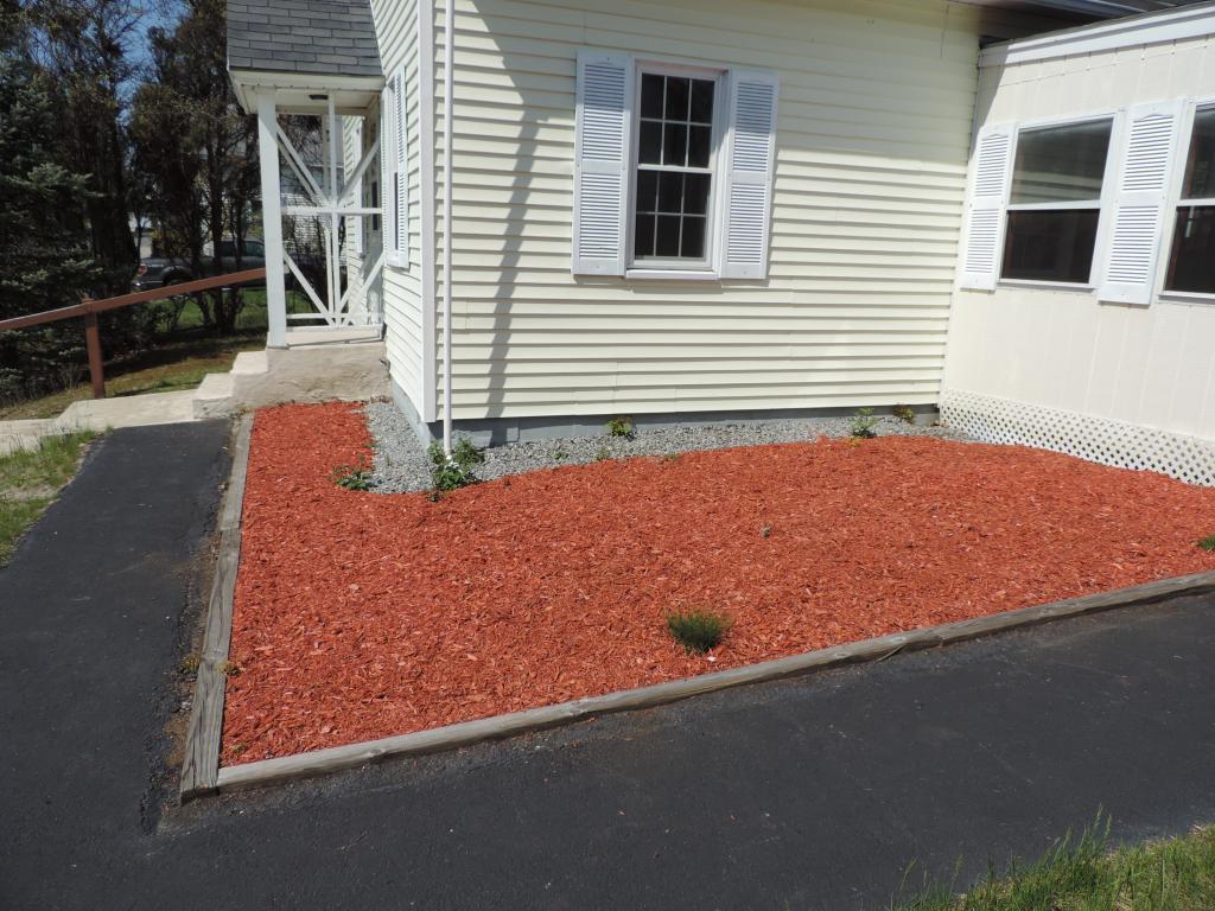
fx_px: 842
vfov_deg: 56.8
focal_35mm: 24
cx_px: 608
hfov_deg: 71.6
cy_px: 456
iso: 80
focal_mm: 4.3
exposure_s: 1/1600
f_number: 3
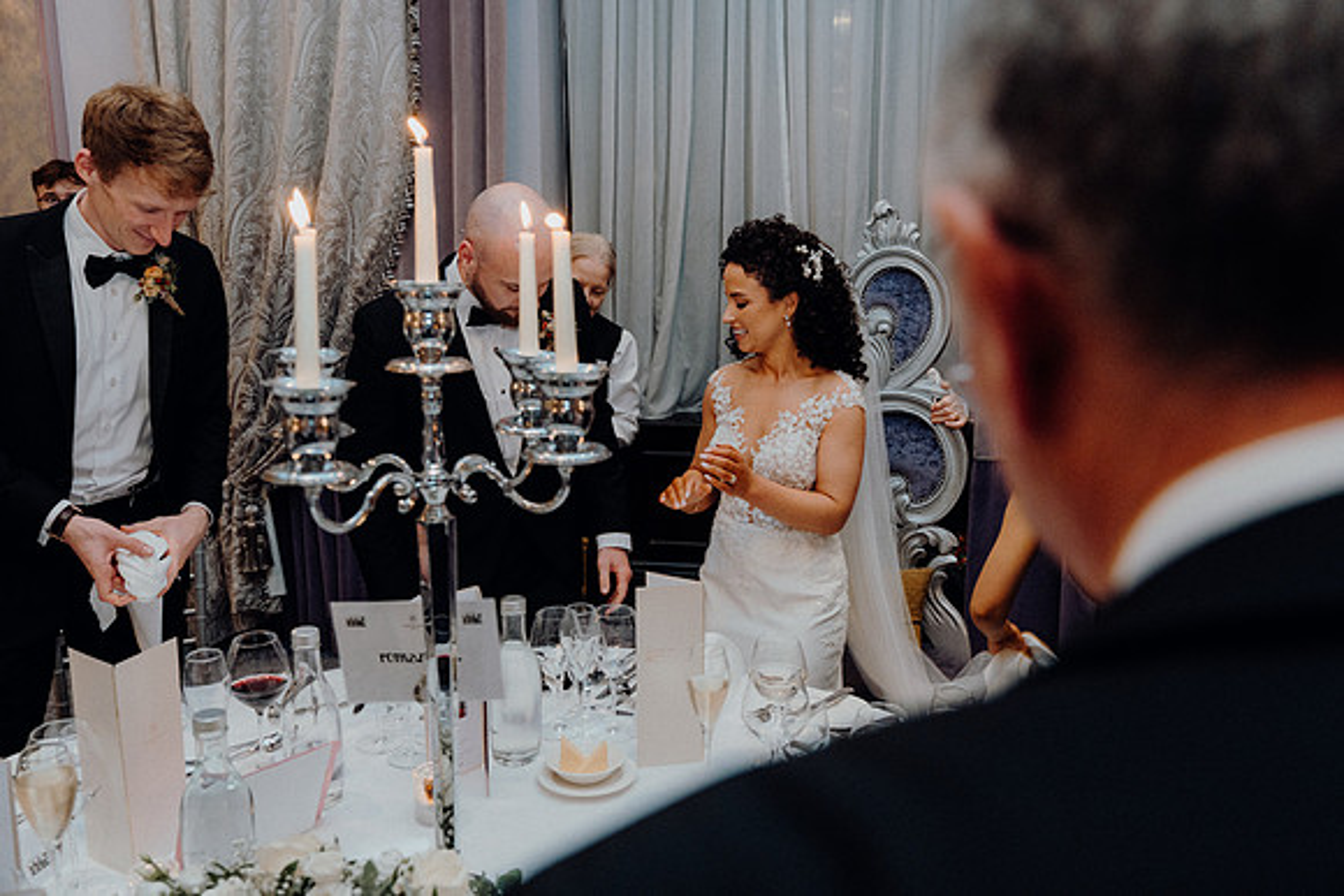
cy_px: 448
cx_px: 672
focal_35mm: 31
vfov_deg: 42.3
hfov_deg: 60.3
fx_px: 1158
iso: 2500
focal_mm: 31
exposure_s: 1/160
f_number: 3.5
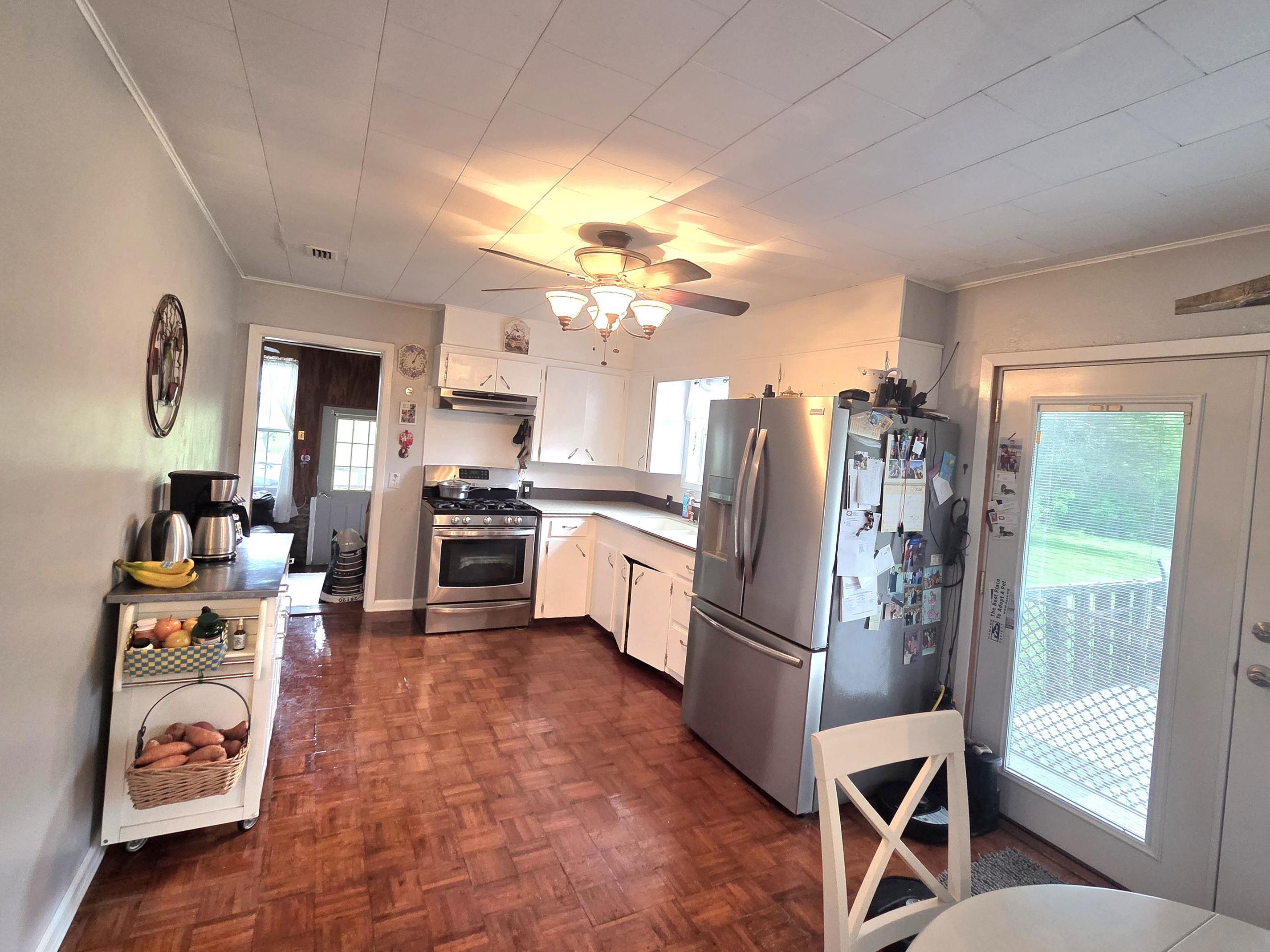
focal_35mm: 14
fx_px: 514
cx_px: 656
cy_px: 451
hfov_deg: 102.0
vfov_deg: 85.6
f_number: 2.2
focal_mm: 2.2
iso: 200
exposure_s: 1/60.2
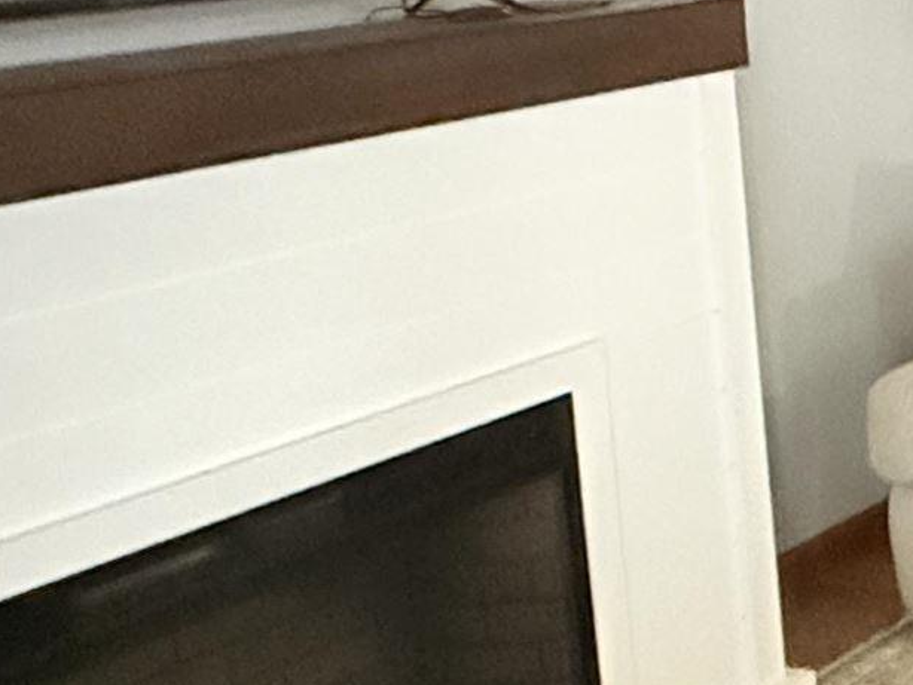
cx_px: 1555
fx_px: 1847
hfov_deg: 20.9
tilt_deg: -5.6
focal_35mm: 70
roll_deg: +3.4
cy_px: 13
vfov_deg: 20.4
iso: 1250
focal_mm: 2.22
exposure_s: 1/46
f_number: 2.2
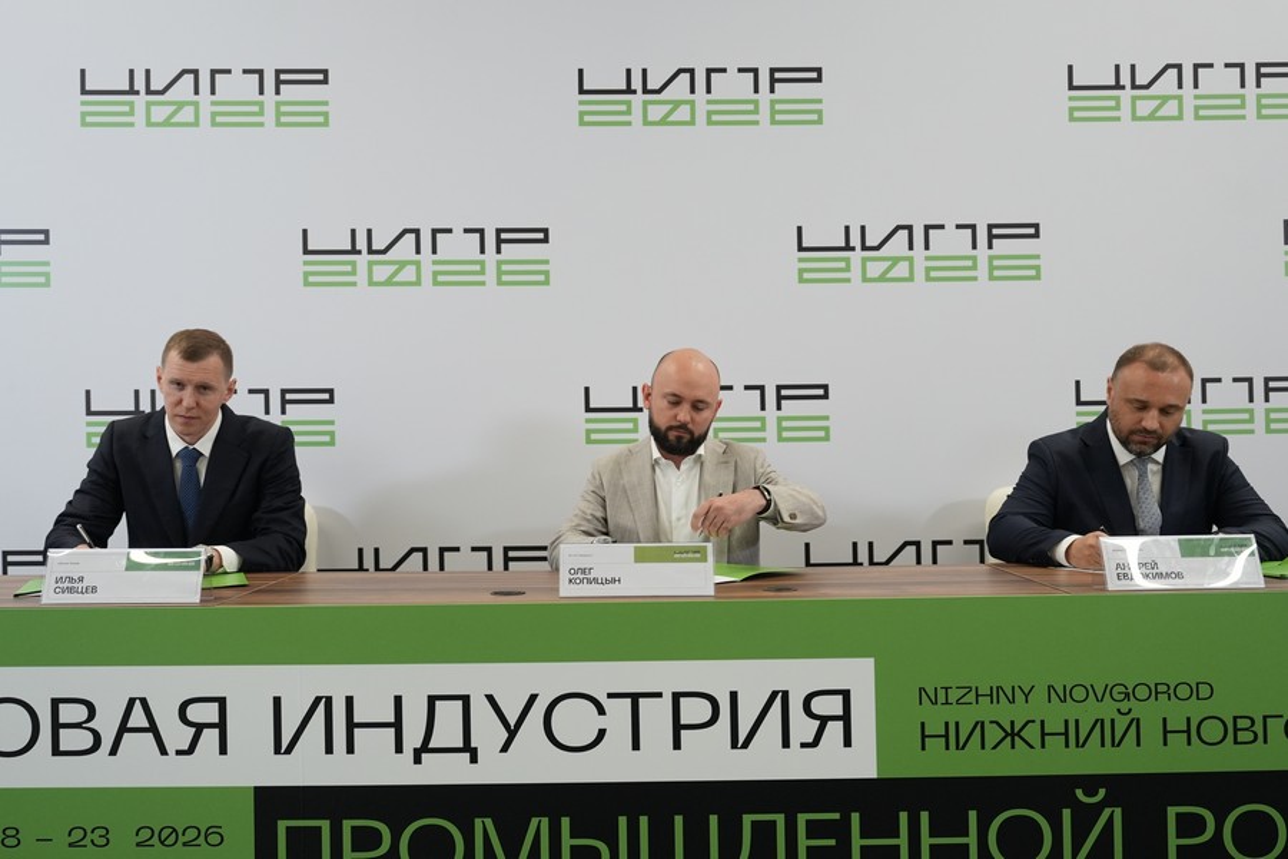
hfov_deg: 63.7
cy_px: 430
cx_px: 644
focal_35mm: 29
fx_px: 1037
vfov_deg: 45.0
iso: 2000
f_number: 2.8
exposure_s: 1/320
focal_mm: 29
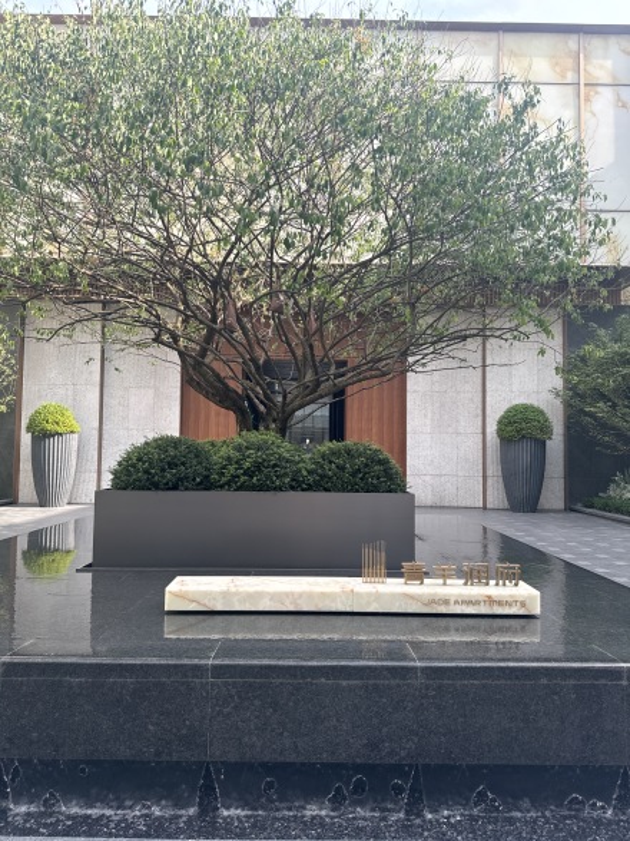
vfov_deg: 71.6
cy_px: 420
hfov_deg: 56.8
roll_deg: -1.5
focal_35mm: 24
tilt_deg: +2.5
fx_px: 583
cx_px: 315
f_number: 1.78
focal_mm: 6.76
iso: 80
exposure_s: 1/598
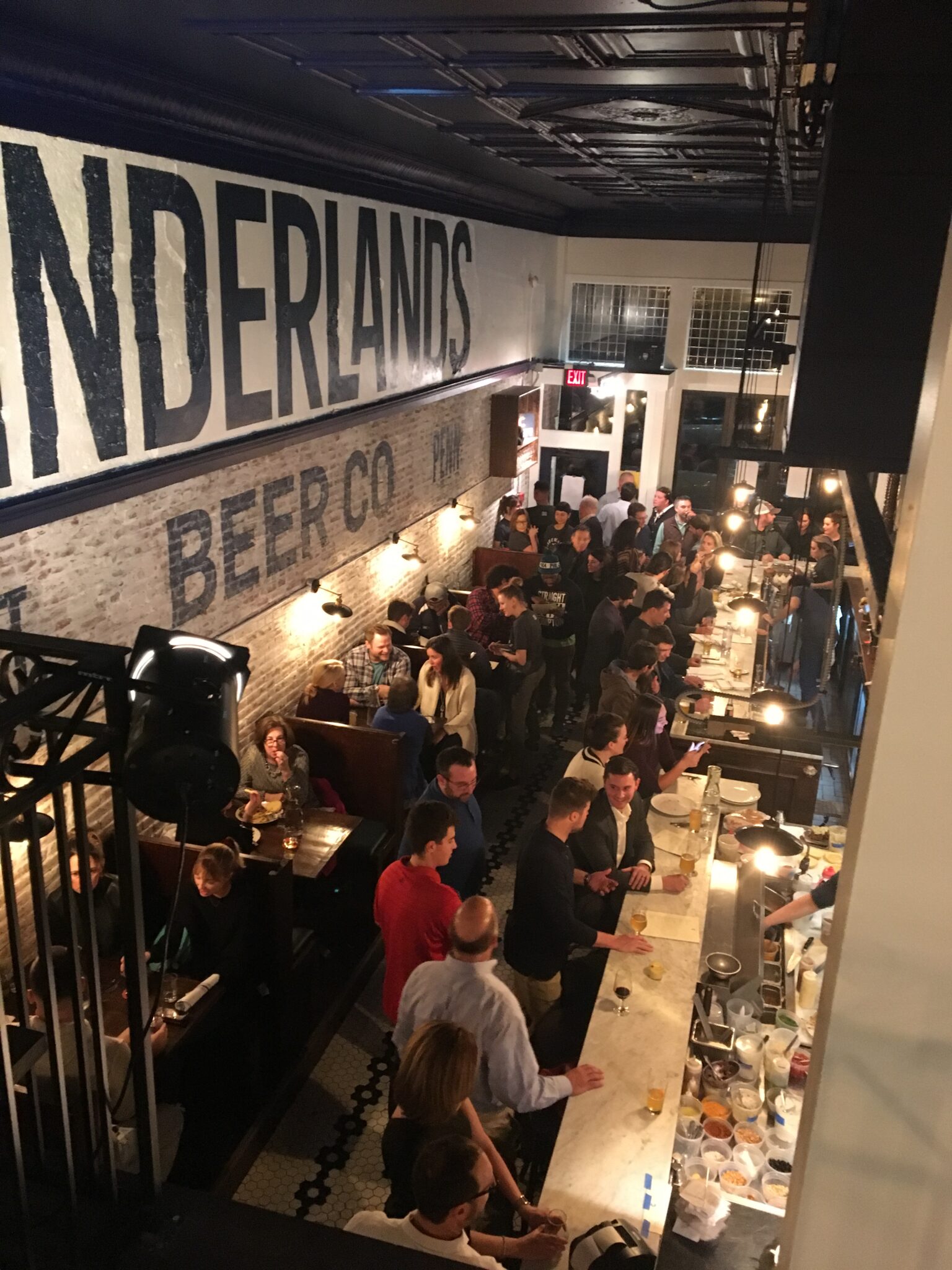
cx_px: 476
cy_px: 635
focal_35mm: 29
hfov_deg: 48.2
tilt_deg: -17.6
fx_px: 1063
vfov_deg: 61.7
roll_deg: -1.8
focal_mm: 4.15
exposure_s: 1/15
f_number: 2.2
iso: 320
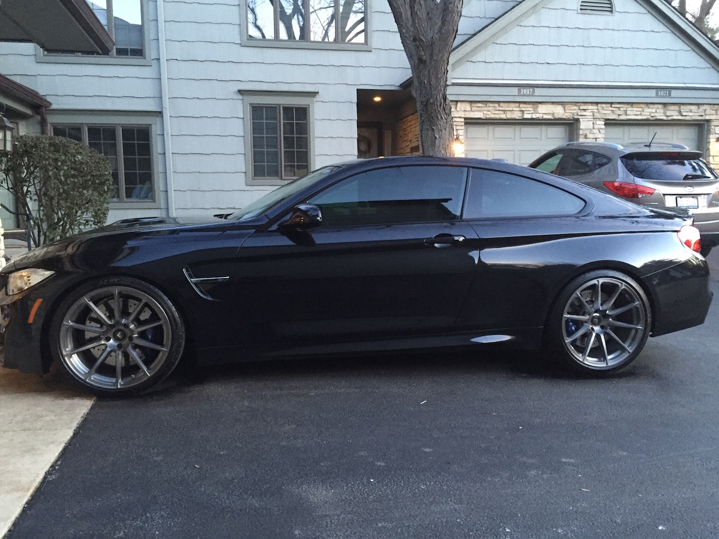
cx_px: 360
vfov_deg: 48.2
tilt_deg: -6.9
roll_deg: +1.1
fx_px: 602
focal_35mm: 29
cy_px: 270
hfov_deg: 61.7
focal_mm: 4.15
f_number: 2.2
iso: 250
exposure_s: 1/15
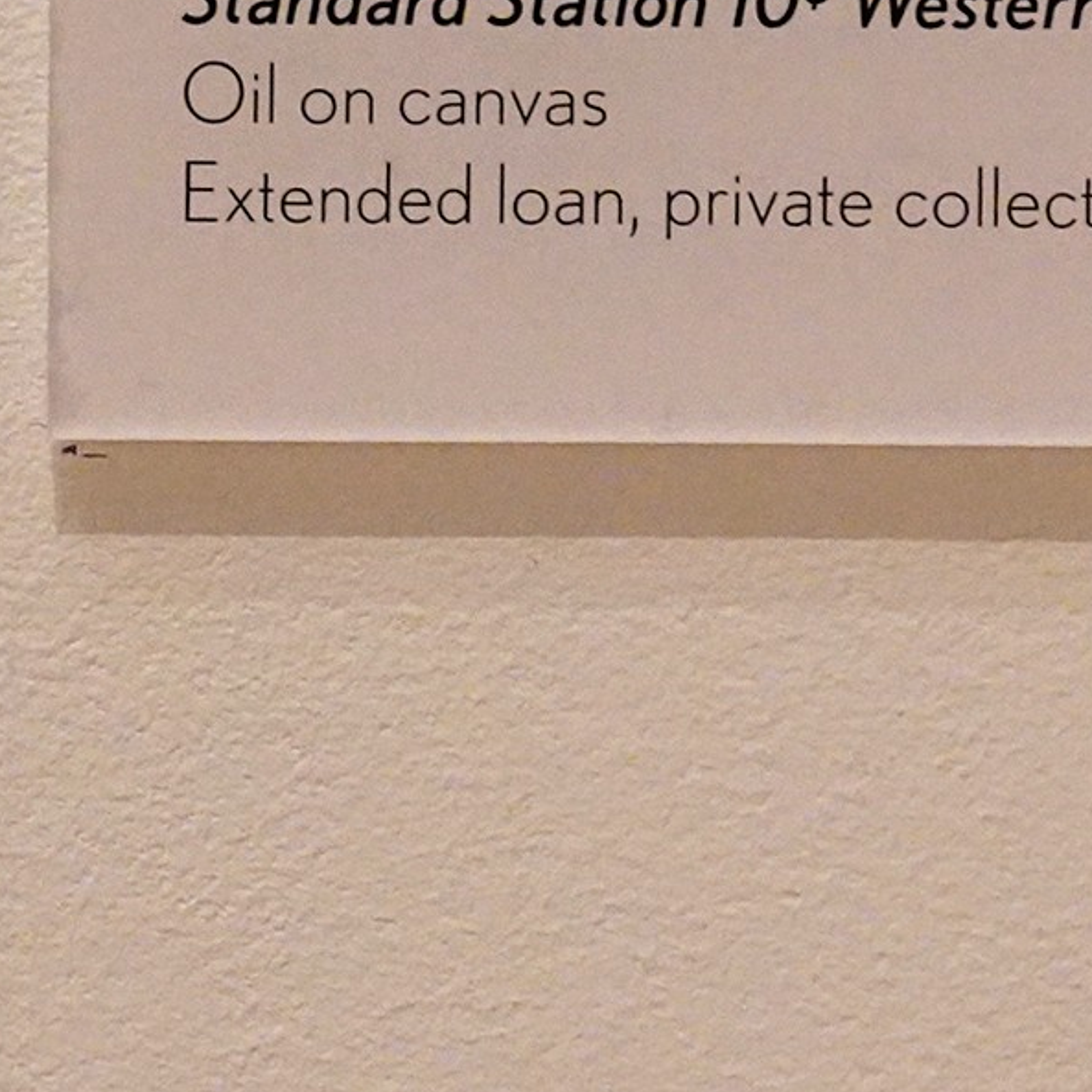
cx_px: 1026
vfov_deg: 10.1
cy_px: -7
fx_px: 6139
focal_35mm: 172
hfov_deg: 10.1
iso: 8000
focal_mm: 60
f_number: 8
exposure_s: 1/100
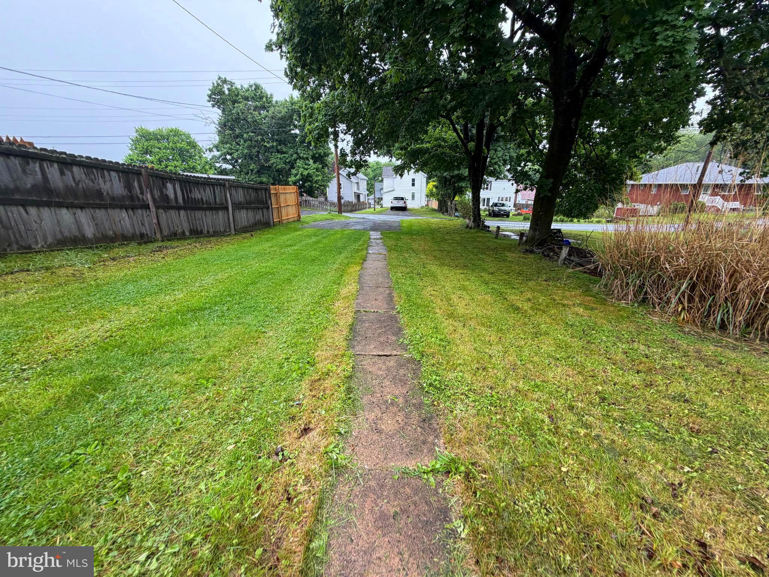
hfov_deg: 102.1
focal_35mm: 14
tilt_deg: -20.7
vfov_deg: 85.7
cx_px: 384
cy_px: 288
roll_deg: +0.0
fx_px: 311
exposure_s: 1/121
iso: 64
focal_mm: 2.22
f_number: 2.2
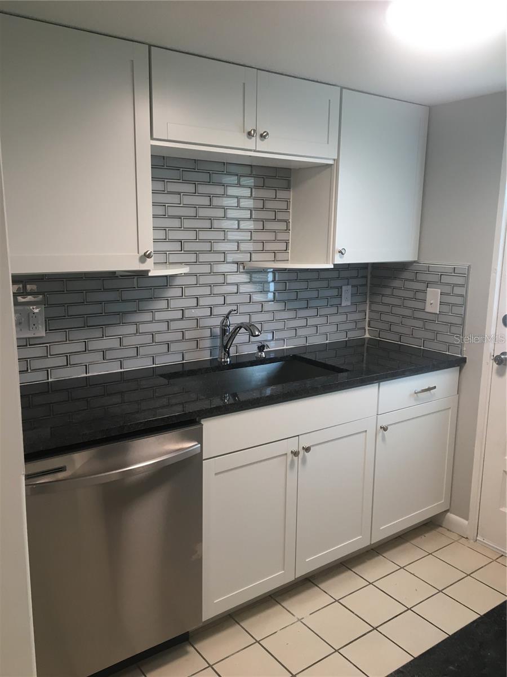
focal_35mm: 29
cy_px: 338
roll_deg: -0.1
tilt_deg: -11.4
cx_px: 254
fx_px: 566
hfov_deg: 48.2
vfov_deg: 61.7
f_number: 2.2
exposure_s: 1/30
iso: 64
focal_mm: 4.15
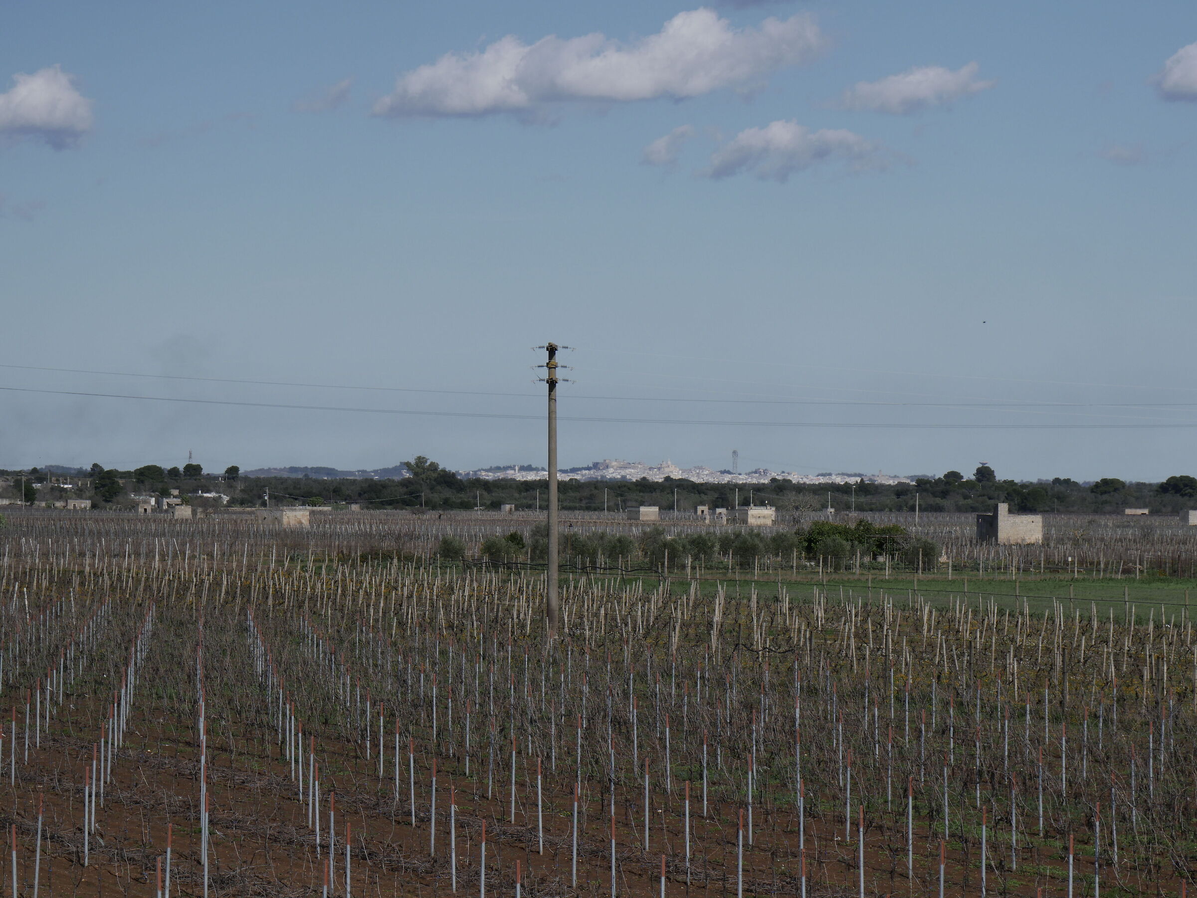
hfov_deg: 16.4
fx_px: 4150
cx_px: 598
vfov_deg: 12.3
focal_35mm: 120
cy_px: 449
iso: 200
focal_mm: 60
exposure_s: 1/500
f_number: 13
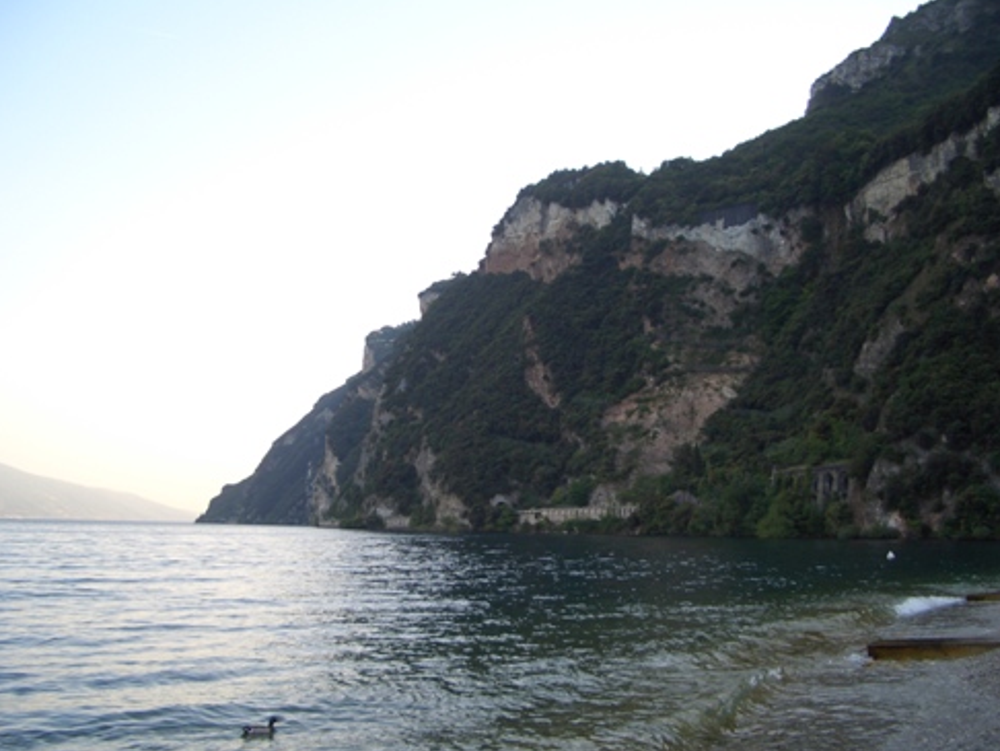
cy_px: 380
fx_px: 1040
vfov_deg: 39.7
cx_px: 494
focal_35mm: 36
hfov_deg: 51.3
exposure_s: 1/160
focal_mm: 5.8
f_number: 2.6
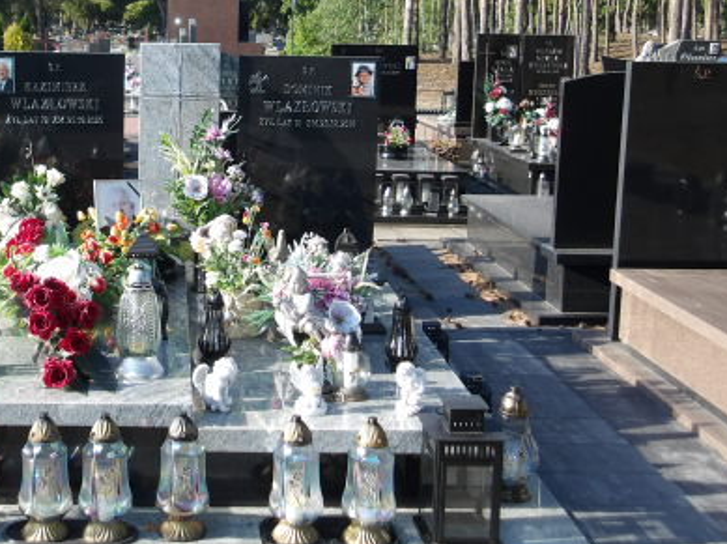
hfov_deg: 33.7
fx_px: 1175
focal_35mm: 56
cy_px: 208
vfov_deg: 26.0
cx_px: 183
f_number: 3.3
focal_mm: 6.1
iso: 100
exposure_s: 1/281
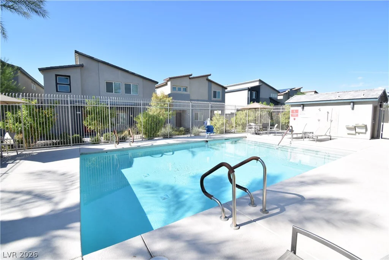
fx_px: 162
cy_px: 130
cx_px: 194
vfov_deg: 77.3
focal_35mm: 15
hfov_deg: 100.4
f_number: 10
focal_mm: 10
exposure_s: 1/80
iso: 100
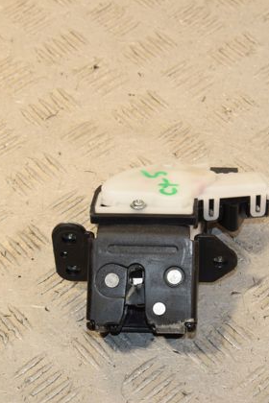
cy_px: 201
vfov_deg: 21.2
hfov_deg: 14.2
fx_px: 1076
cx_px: 176
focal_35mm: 96
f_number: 9
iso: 800
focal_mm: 42
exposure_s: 1/200
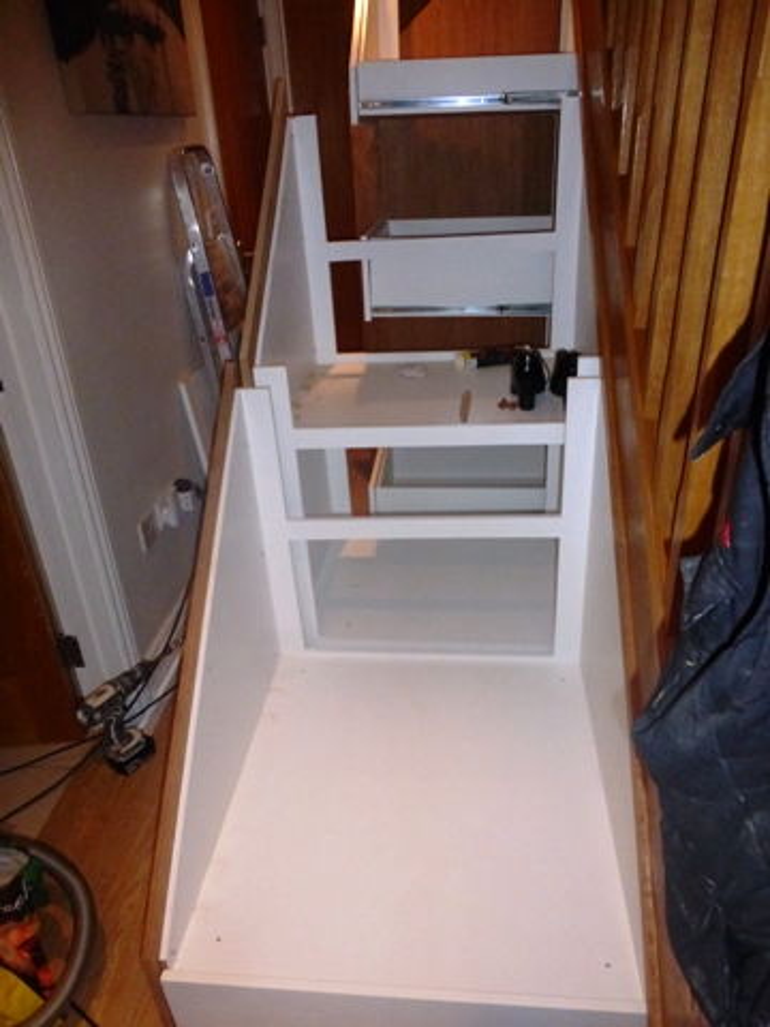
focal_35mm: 25
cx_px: 385
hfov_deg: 54.9
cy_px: 514
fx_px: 741
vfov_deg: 69.4
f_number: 3.3
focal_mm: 4.3
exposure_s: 1/125
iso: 800
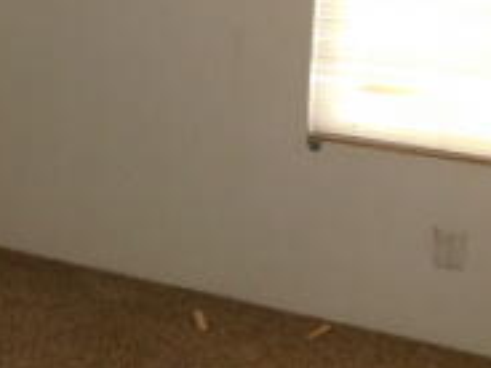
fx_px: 1135
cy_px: 16
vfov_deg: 18.1
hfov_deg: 23.5
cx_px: 11
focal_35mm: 80
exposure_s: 1/30
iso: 200
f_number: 3
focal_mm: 4
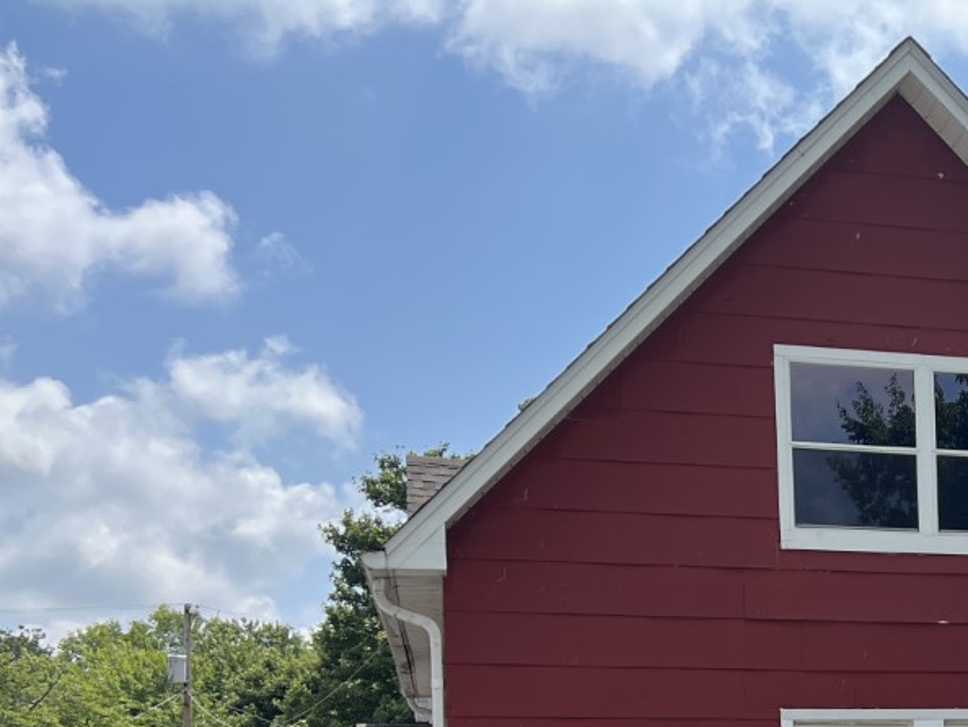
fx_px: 1762
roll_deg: +0.8
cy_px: 877
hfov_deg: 28.2
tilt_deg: -2.0
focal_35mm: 63
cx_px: 1041
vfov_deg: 21.6
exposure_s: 1/3571
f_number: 1.5
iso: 50
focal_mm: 5.7
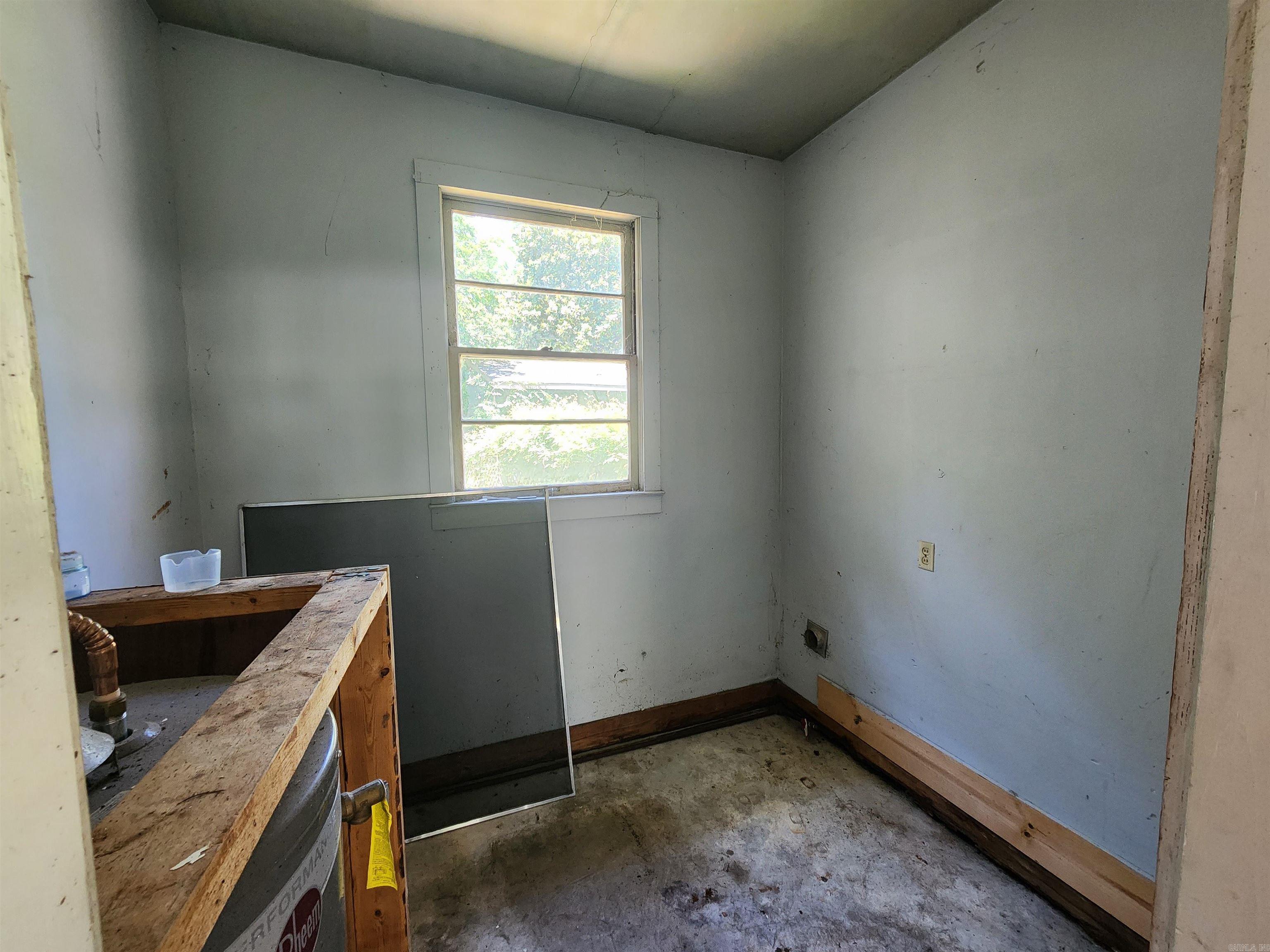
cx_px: 635
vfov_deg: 89.9
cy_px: 476
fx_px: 477
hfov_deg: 106.2
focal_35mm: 13
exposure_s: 1/60
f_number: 2.2
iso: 320
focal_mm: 2.2
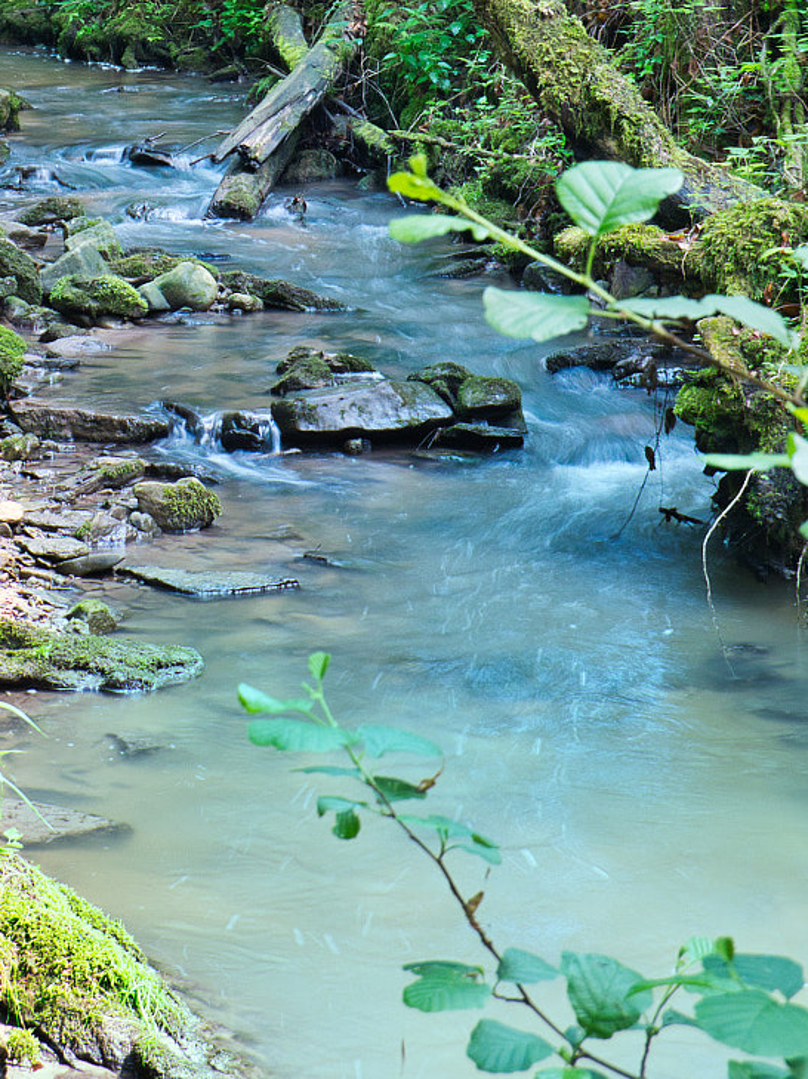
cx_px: 98
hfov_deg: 14.5
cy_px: 28
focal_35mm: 101
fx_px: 3146
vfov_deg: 19.0
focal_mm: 23
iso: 400
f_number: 7.1
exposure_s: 1/3.33
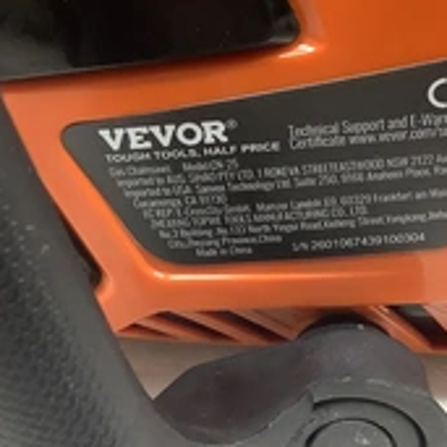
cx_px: 269
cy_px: 193
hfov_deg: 26.8
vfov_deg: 26.9
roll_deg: -0.5
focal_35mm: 64
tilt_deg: -34.6
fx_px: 935
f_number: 2.4
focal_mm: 3.3
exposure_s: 1/60
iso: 200
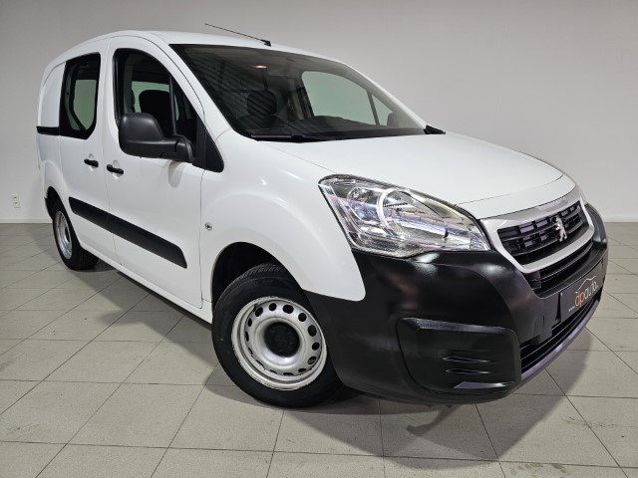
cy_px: 239
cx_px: 319
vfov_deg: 58.9
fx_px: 424
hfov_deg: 73.9
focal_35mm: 23
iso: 80
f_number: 1.7
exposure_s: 1/180
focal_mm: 6.3
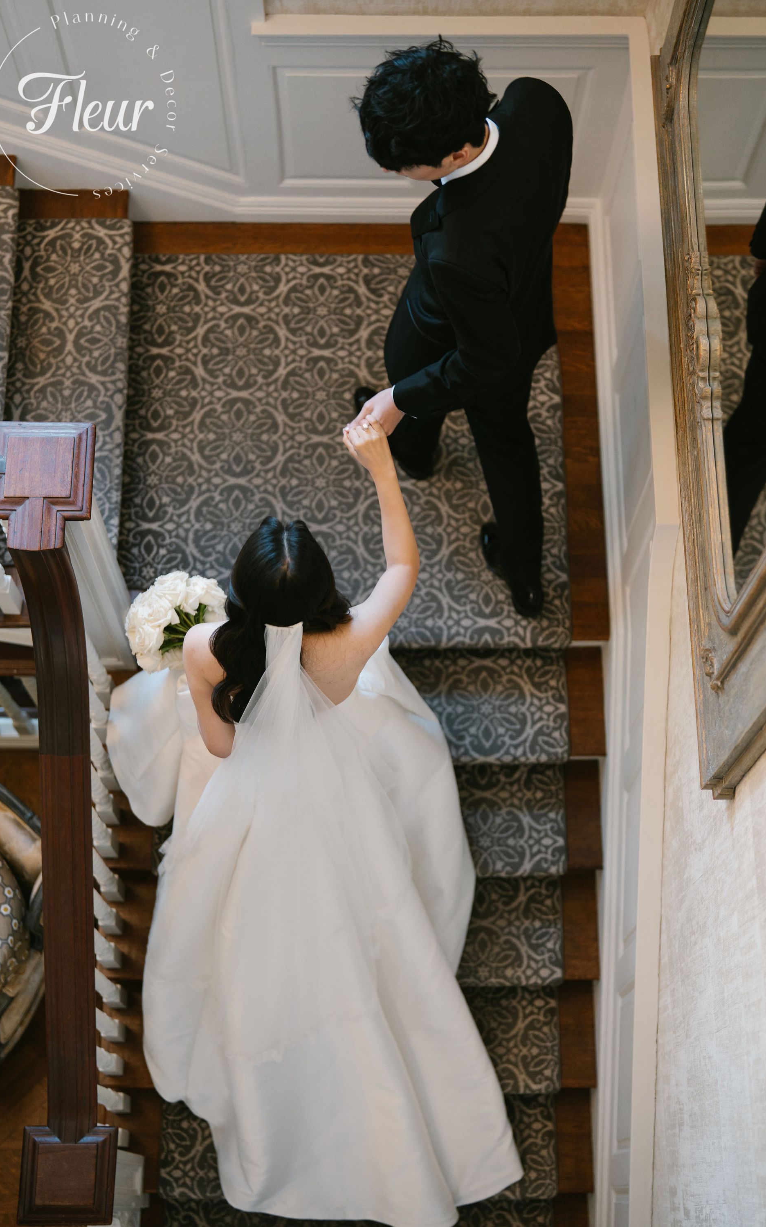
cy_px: 614
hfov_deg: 25.3
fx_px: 1704
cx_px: 385
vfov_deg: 39.6
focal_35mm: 51
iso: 400
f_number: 1.4
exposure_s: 1/200
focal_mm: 50
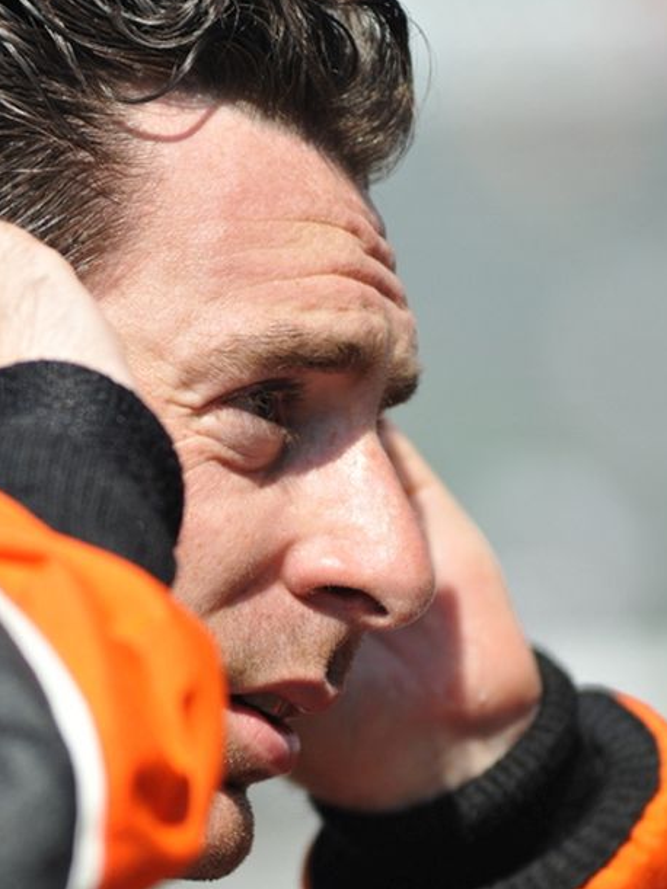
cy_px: 594
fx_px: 12131
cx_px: 216
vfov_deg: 4.2
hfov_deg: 3.1
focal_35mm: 472
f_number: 4
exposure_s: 1/3200
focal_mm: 200
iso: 400
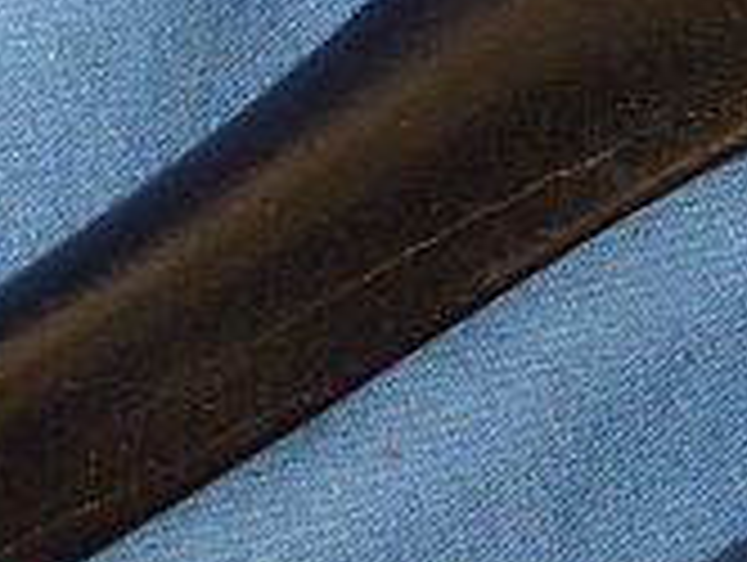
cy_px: 540
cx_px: 616
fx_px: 3955
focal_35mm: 183
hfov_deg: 10.8
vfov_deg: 8.1
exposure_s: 1/80
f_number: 3.8
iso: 400
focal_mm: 6.8
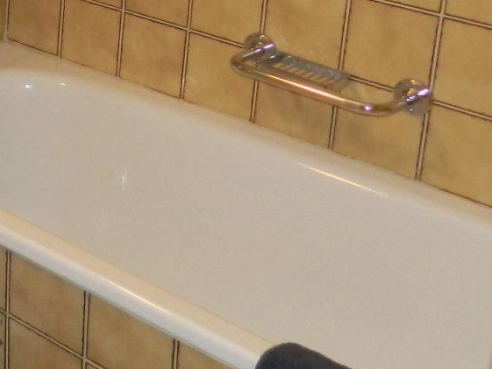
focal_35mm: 84
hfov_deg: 20.0
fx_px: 1194
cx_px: -255
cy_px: -87
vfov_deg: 16.7
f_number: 3.4
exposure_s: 1/30
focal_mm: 4
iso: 200
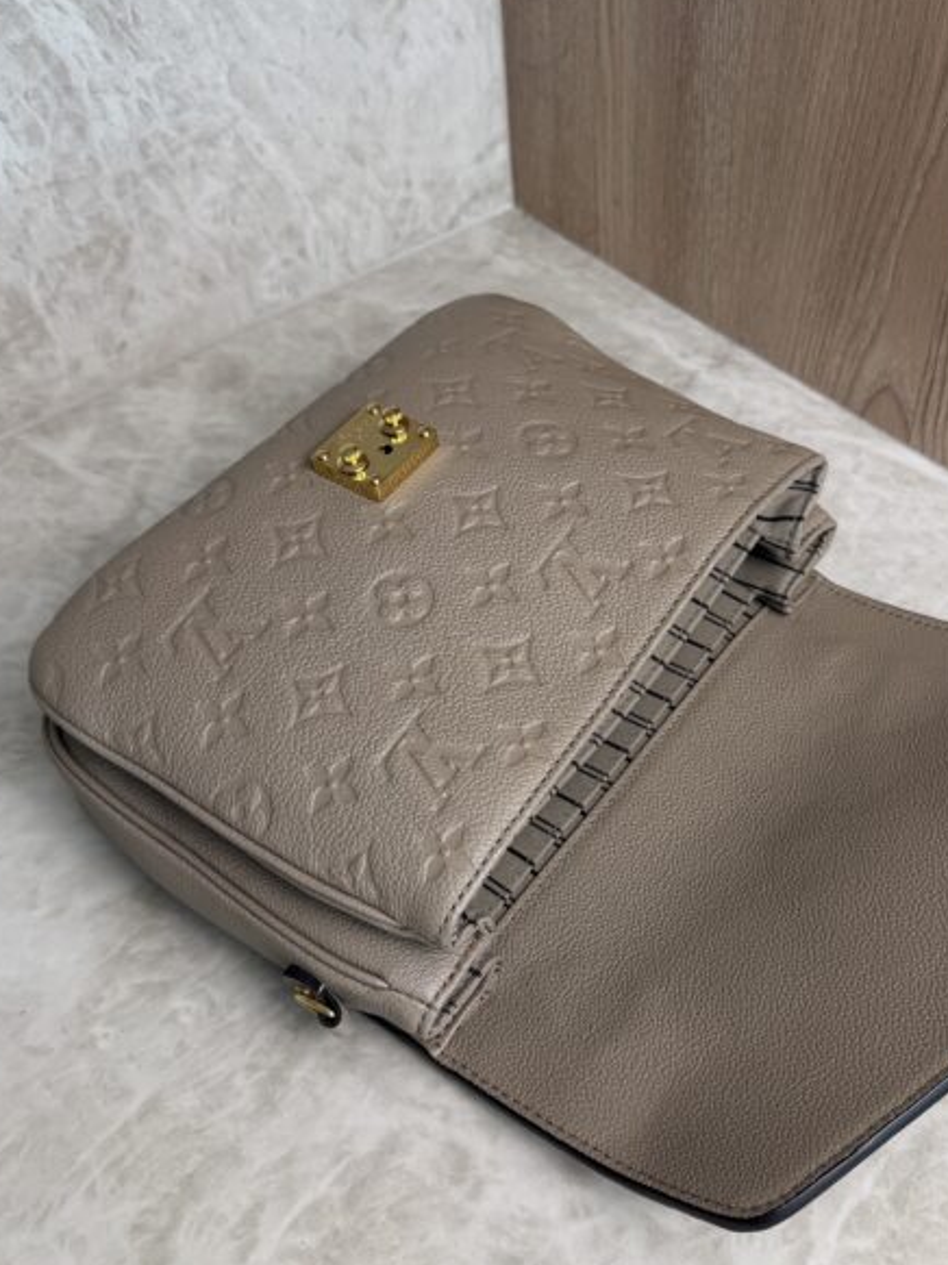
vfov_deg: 55.3
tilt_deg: -50.6
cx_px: 585
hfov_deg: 42.6
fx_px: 1206
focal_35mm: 33
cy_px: 700
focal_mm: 6.76
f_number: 1.78
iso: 64
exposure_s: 1/150
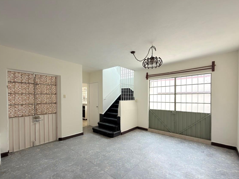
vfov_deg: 77.8
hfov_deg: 94.3
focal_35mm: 16
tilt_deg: -0.6
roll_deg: +0.0
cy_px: 100
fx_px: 110
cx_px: 110
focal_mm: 2.22
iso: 50
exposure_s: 1/109
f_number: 2.2
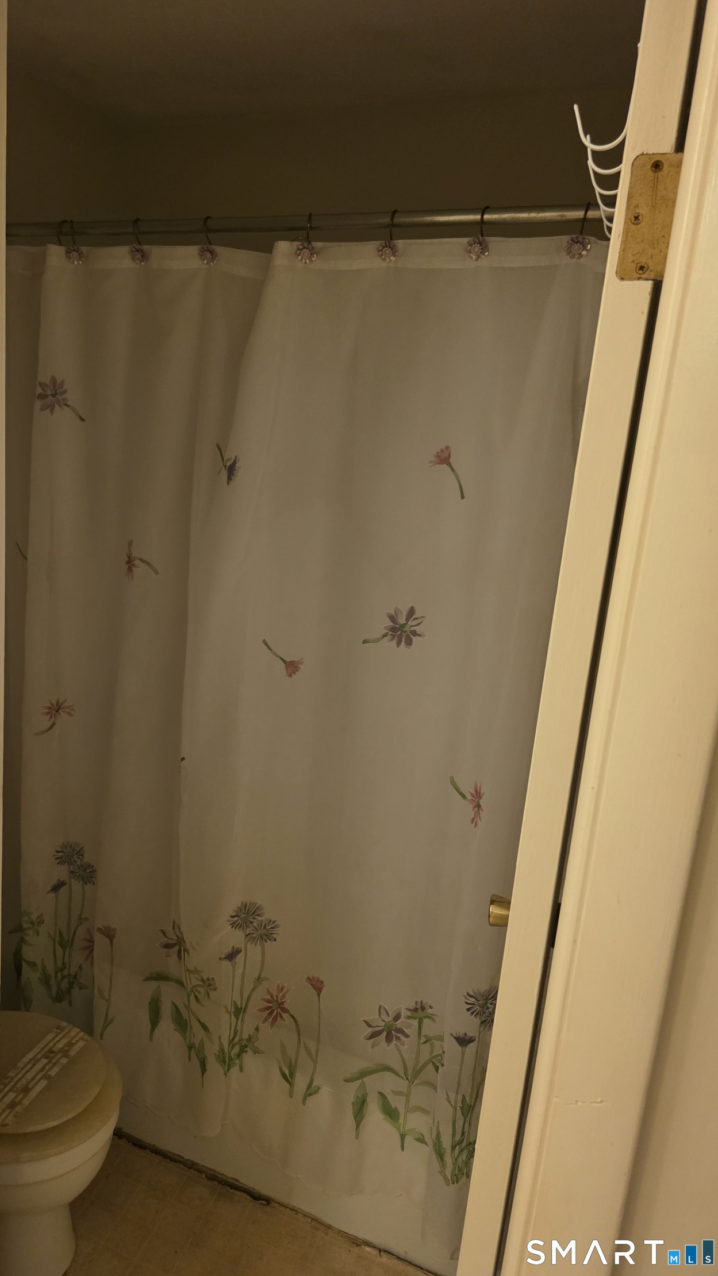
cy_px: 616
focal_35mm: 26
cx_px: 230
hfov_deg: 43.6
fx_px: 880
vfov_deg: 71.9
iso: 500
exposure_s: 1/120
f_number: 1.7
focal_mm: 6.3
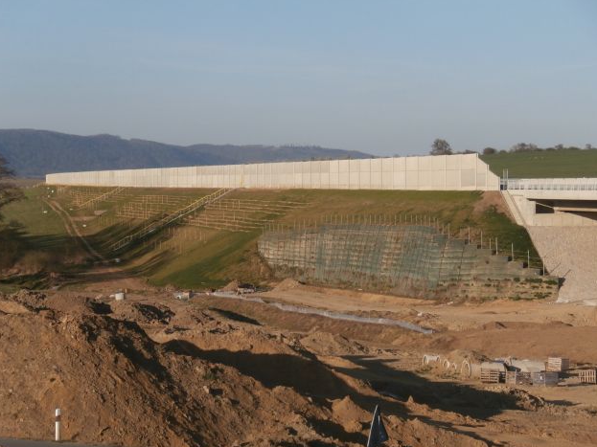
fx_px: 1948
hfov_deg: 17.4
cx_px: 301
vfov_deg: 13.1
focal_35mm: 113
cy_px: 226
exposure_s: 1/500
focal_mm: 19.54
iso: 100
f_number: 5.4
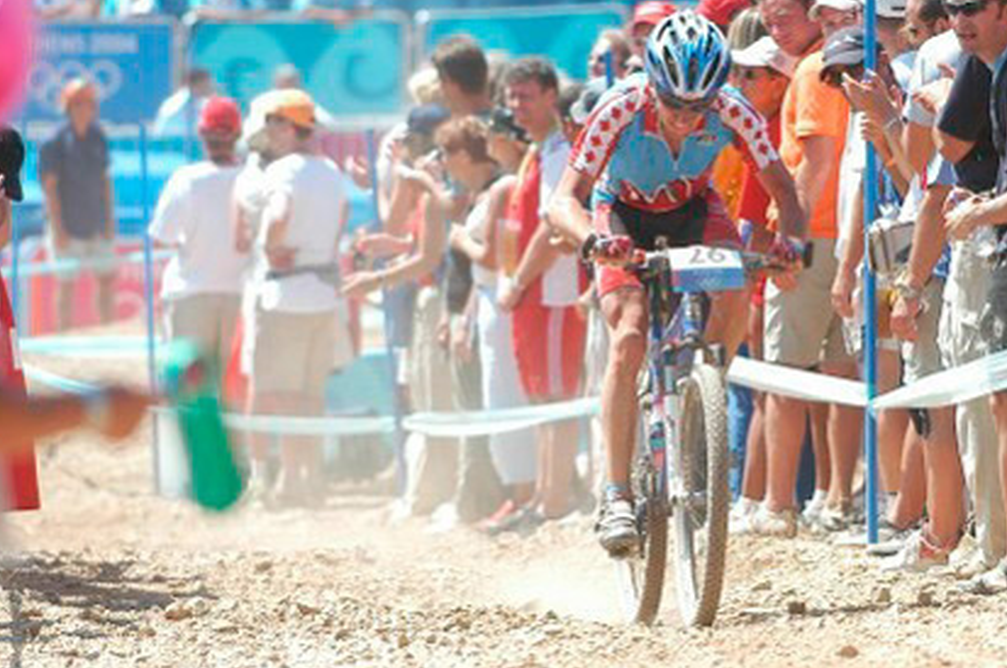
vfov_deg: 3.5
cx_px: 636
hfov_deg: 5.3
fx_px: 10948
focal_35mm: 392
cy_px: 314
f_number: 3.2
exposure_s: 1/1250
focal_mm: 180
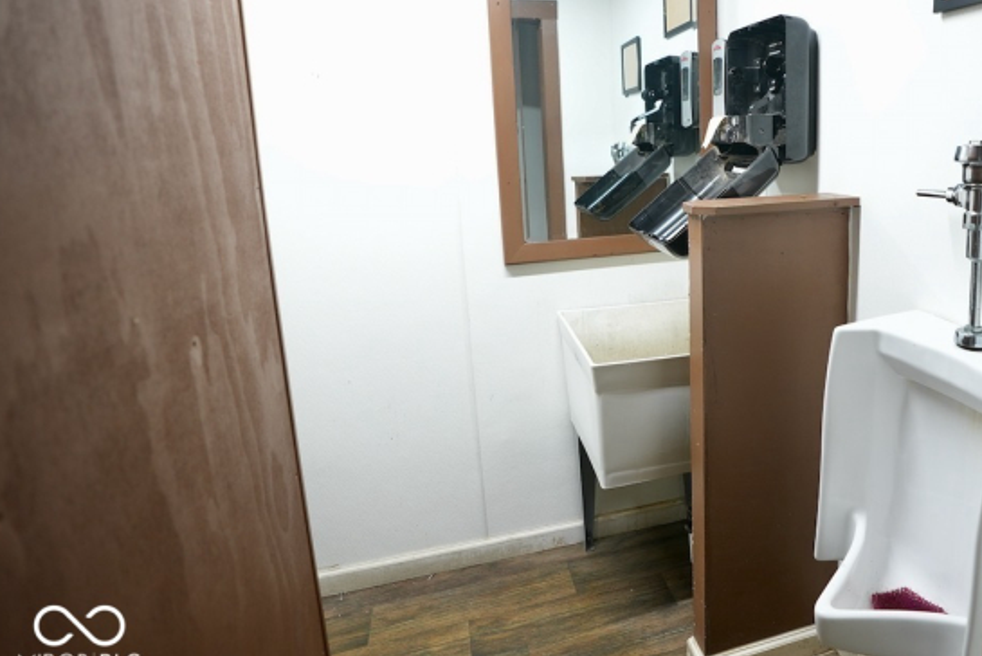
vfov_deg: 56.6
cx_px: 660
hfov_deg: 75.9
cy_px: 249
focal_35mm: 22
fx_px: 600
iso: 640
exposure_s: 1/50
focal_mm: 16
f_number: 2.8
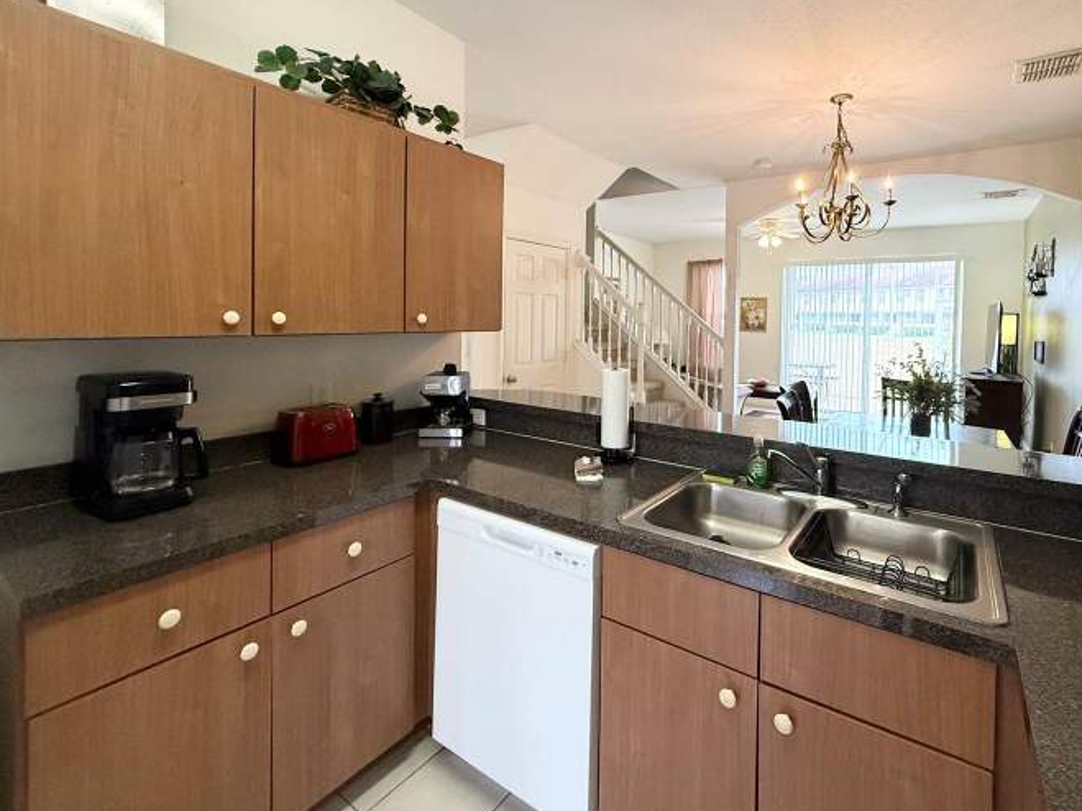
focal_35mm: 17
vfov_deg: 73.9
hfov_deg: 90.5
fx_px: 531
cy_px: 327
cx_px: 614
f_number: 2.2
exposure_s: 1/120
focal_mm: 2.22
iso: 400
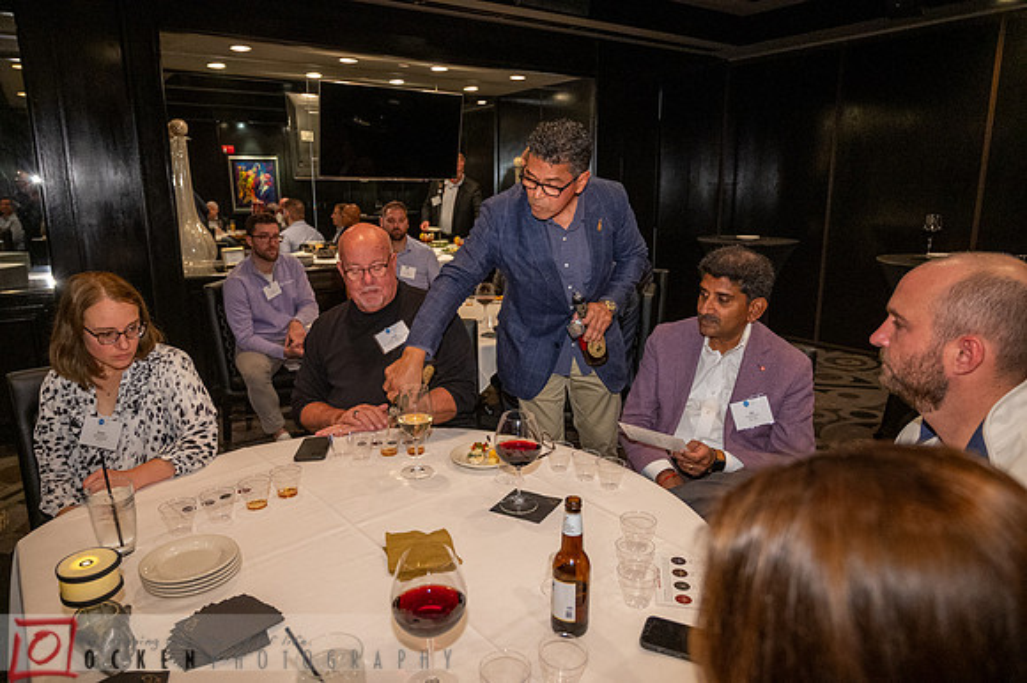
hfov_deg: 73.8
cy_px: 342
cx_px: 514
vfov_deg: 53.1
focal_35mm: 24
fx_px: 684
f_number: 4
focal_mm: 24
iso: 5000
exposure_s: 1/60
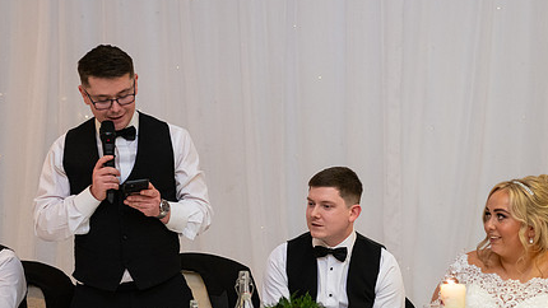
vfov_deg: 12.2
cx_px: 294
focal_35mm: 99
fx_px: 1439
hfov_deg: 21.6
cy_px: 176
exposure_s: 1/160
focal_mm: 70
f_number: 3.5
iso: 1250
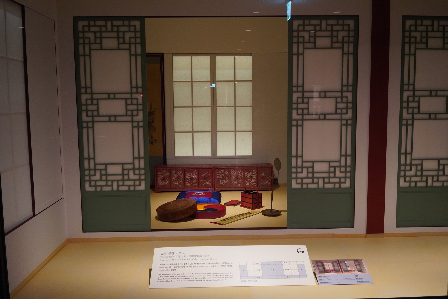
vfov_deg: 37.9
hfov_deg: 54.4
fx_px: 436
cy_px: 150
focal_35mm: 35
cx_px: 224
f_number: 4.5
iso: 6400
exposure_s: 1/80
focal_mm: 35
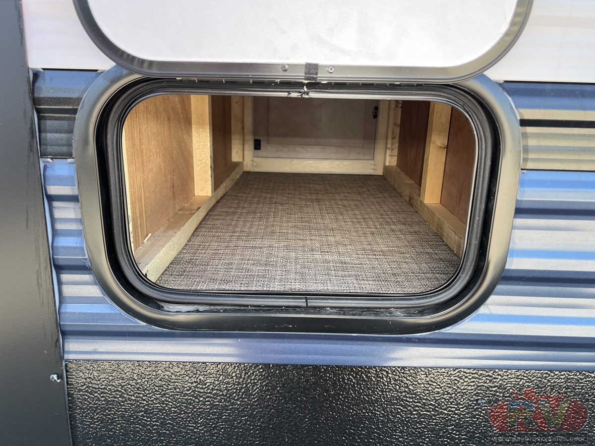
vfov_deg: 53.1
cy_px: 223
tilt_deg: -18.1
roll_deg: +2.7
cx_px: 298
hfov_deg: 67.3
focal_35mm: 26
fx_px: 447
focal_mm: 5.7
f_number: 1.5
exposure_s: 1/192
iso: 50
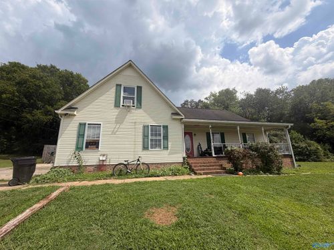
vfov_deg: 85.7
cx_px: 167
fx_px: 135
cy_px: 125
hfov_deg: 102.1
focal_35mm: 14
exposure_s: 1/1235
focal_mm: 2.22
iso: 20
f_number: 2.2
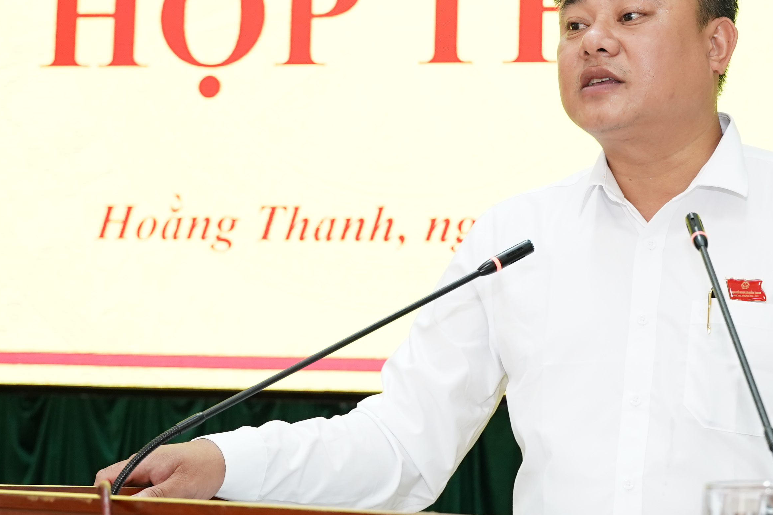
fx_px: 1954
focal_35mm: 91
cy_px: 148
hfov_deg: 22.3
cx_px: 525
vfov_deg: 15.0
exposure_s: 1/125
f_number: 3.5
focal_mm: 36.4
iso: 1250
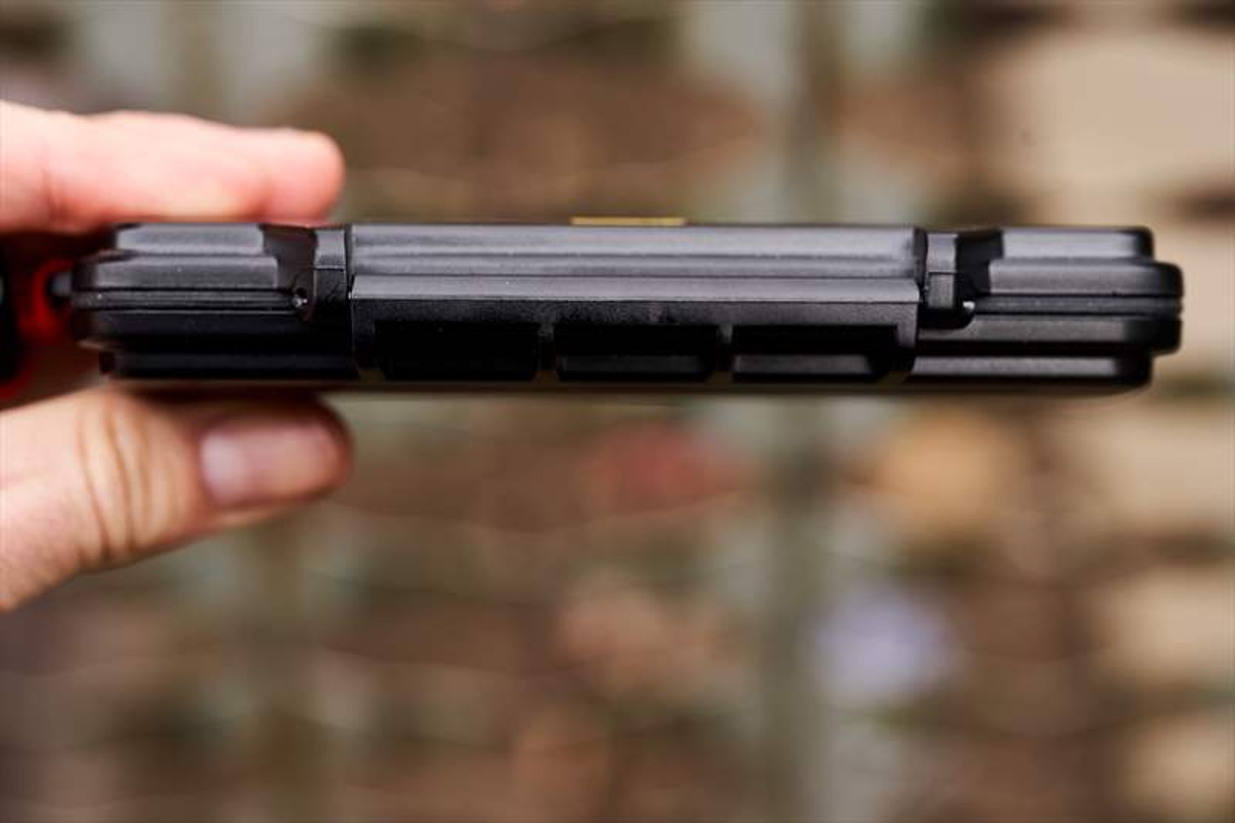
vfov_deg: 19.4
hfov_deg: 28.8
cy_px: 412
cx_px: 618
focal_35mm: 70
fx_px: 2401
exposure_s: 1/100
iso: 200
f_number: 5
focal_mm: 70
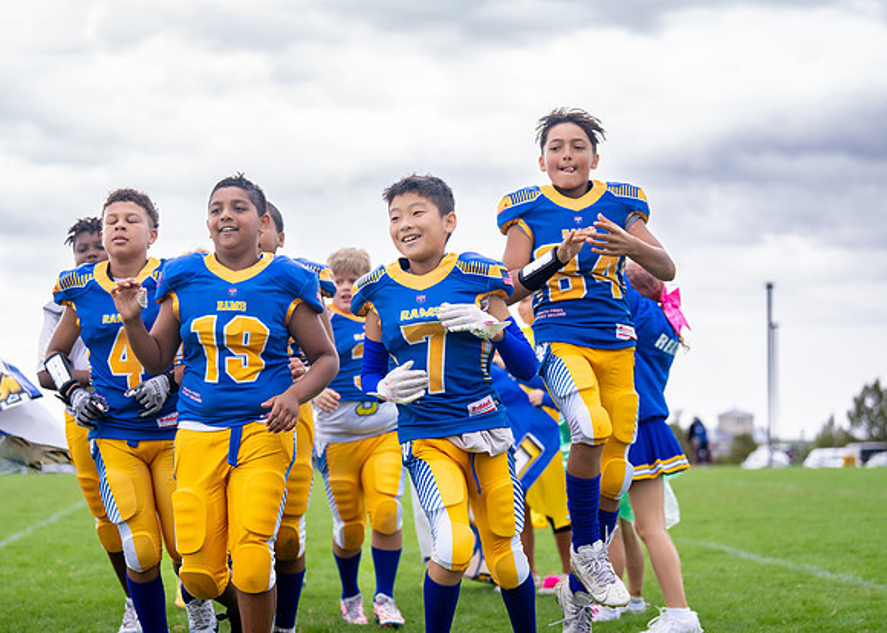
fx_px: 1999
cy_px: 316
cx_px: 392
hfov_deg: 25.0
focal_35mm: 79
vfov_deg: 18.0
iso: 500
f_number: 2.8
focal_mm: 70
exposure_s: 1/1250
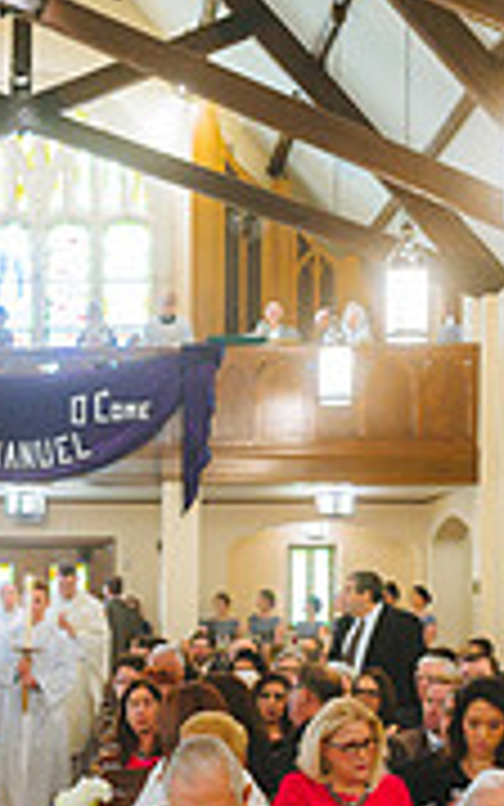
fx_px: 1735
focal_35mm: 79
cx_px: -94
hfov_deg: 15.9
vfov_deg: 25.8
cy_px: 626
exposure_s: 1/200
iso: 2500
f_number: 2.8
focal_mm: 24
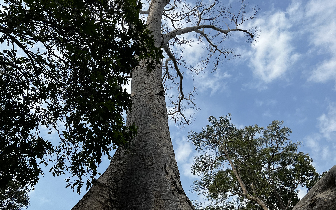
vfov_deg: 40.5
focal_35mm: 31
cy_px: 118
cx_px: 154
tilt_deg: +53.1
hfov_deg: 61.1
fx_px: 284
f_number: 1.5
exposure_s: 1/3968
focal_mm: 5.7
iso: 50
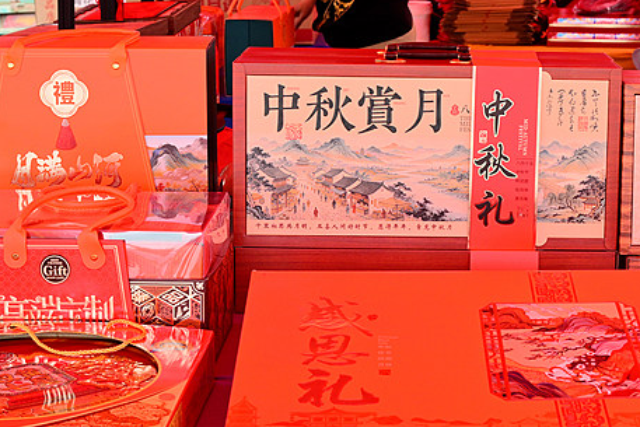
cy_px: 107
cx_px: 457
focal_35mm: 84
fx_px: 1494
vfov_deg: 16.2
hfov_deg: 24.0
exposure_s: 1/160
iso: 400
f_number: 9
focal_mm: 48
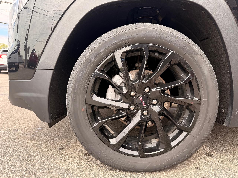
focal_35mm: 24
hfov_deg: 71.6
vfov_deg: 56.8
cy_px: 89
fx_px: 165
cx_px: 119
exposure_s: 1/532
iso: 80
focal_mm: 6.76
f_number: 1.78
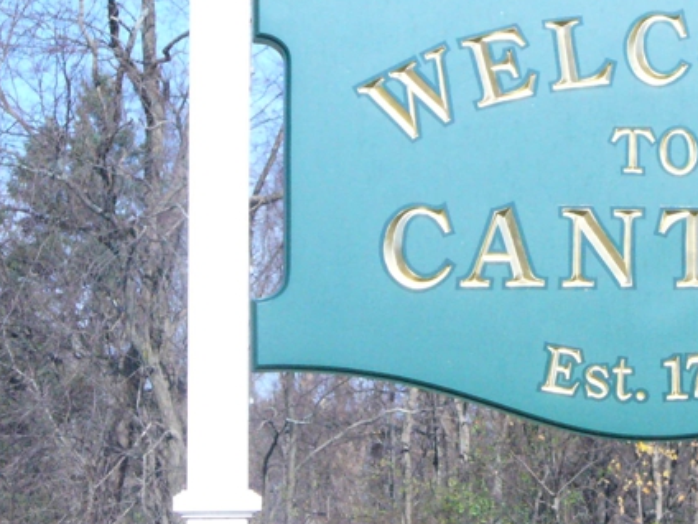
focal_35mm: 166
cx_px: 657
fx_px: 3347
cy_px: 137
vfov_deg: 8.9
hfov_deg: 11.8
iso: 400
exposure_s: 1/800
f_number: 6.8
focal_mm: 14.5
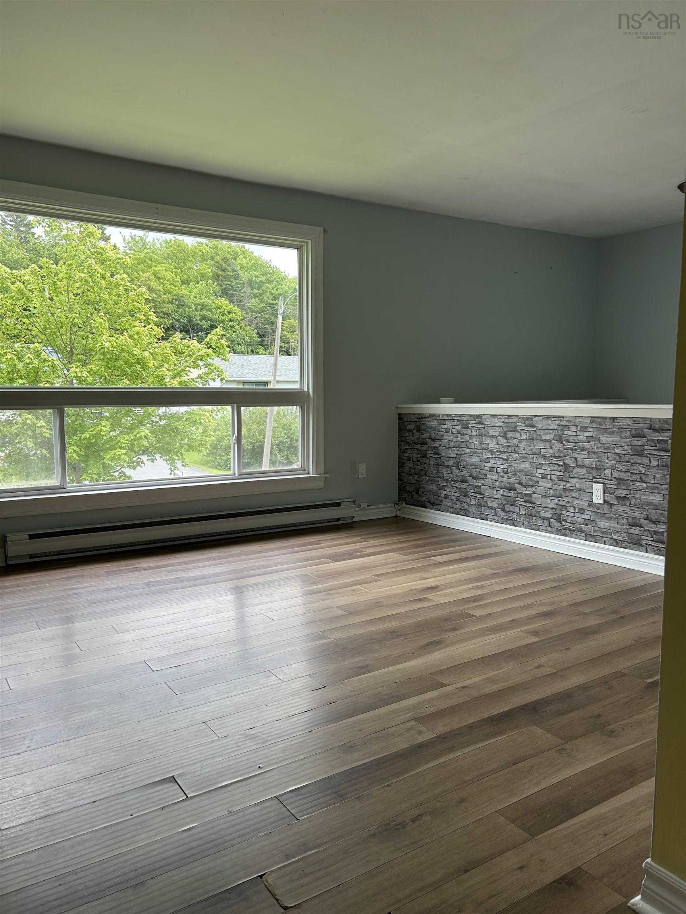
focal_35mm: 26
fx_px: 687
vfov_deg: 67.3
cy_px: 457
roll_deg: -1.3
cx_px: 343
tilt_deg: -6.3
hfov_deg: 53.1
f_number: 1.5
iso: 40
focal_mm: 5.7
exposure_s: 1/195
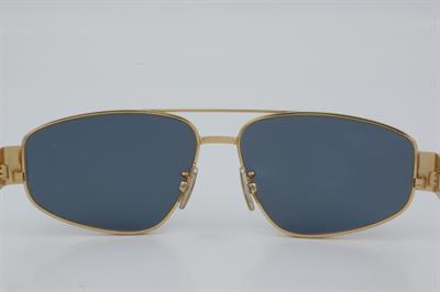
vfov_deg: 16.5
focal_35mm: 82
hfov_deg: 24.6
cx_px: 220
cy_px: 146
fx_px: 1007
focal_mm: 55
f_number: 32
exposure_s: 1/4
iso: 100
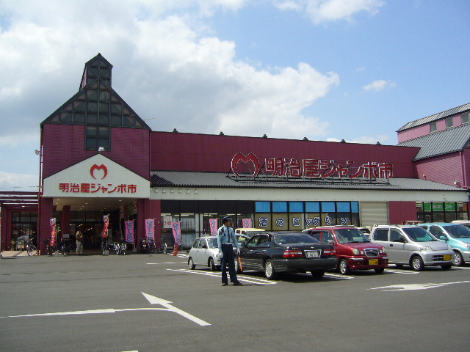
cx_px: 235
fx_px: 475
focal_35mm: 35
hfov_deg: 52.6
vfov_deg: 40.7
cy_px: 176
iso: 80
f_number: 5.6
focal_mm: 5.8
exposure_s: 1/500
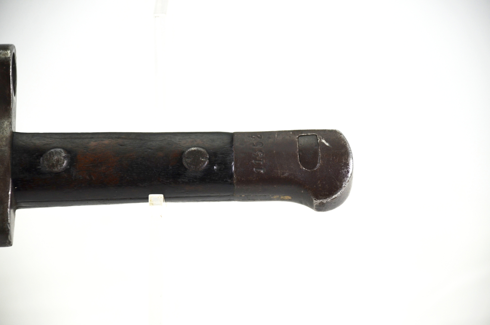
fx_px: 2751
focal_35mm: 202
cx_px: 245
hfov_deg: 10.2
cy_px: 162
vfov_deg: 6.8
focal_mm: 135
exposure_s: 1/320
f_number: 5.6
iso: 400
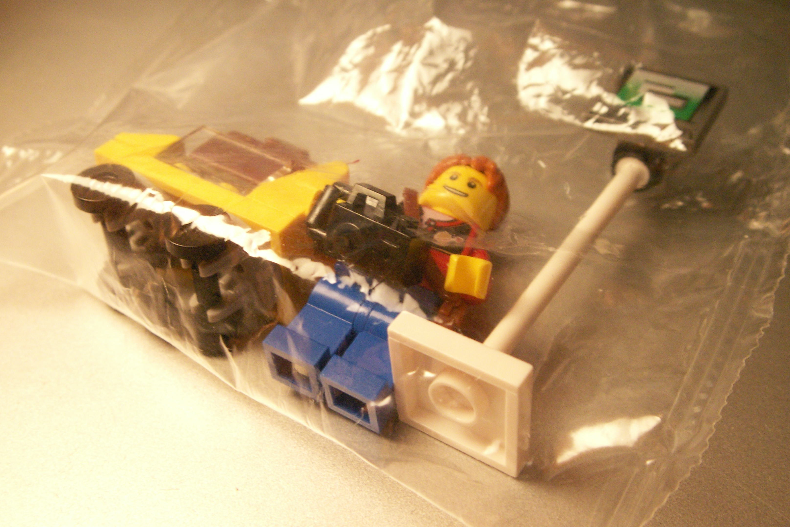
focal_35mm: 39
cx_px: 400
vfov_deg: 34.2
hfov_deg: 49.6
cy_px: 249
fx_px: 856
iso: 160
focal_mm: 7.7
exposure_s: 1/6
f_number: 3.5
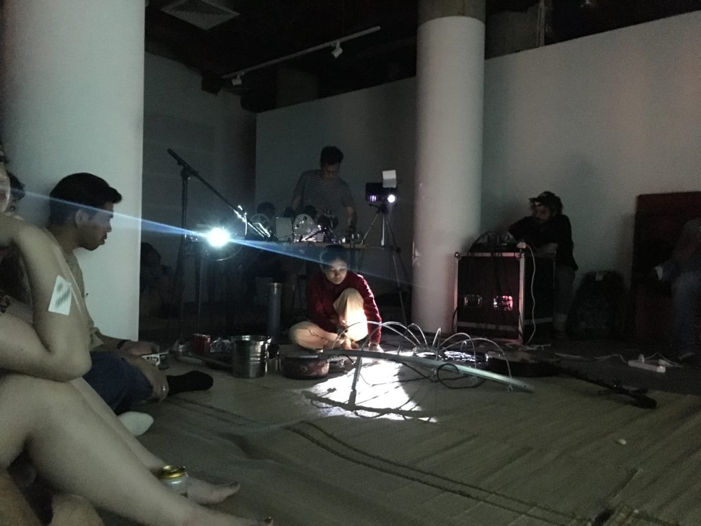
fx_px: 587
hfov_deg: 61.7
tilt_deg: -1.1
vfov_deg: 48.2
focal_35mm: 29
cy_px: 263
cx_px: 350
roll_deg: +0.0
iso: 1250
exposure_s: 1/17
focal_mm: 4.15
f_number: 2.2
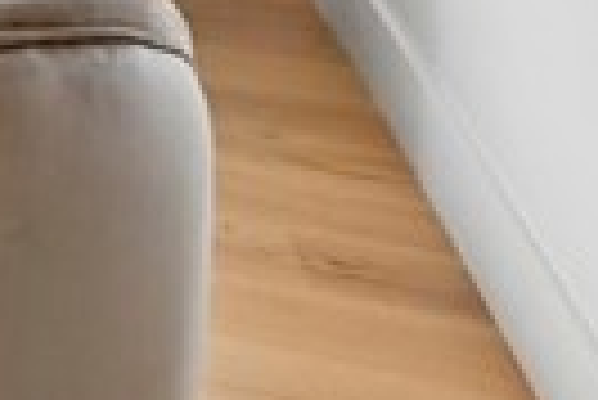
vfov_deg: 9.5
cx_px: -1389
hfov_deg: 10.0
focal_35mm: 123
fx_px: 2045
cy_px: -665
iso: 400
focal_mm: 16
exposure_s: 1/30
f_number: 8
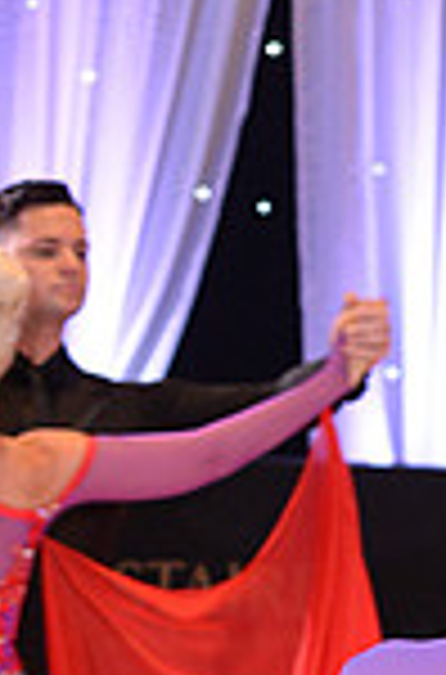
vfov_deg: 6.6
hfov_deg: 4.4
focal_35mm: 310
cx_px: 813
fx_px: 5801
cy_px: 999
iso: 2500
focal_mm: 80
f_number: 5.6
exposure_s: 1/250
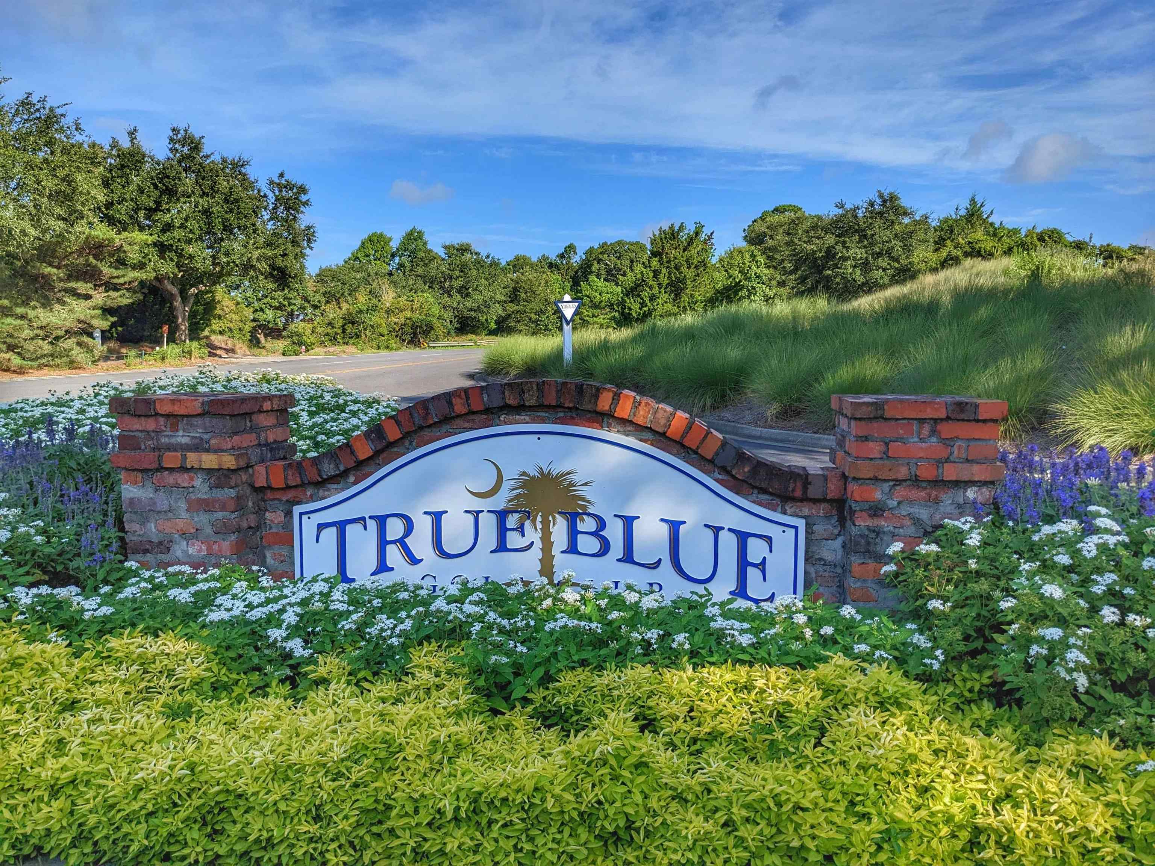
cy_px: 433
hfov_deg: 65.3
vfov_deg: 51.4
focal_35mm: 27
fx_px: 901
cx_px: 578
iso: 59
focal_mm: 4.38
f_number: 1.73
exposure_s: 1/2597
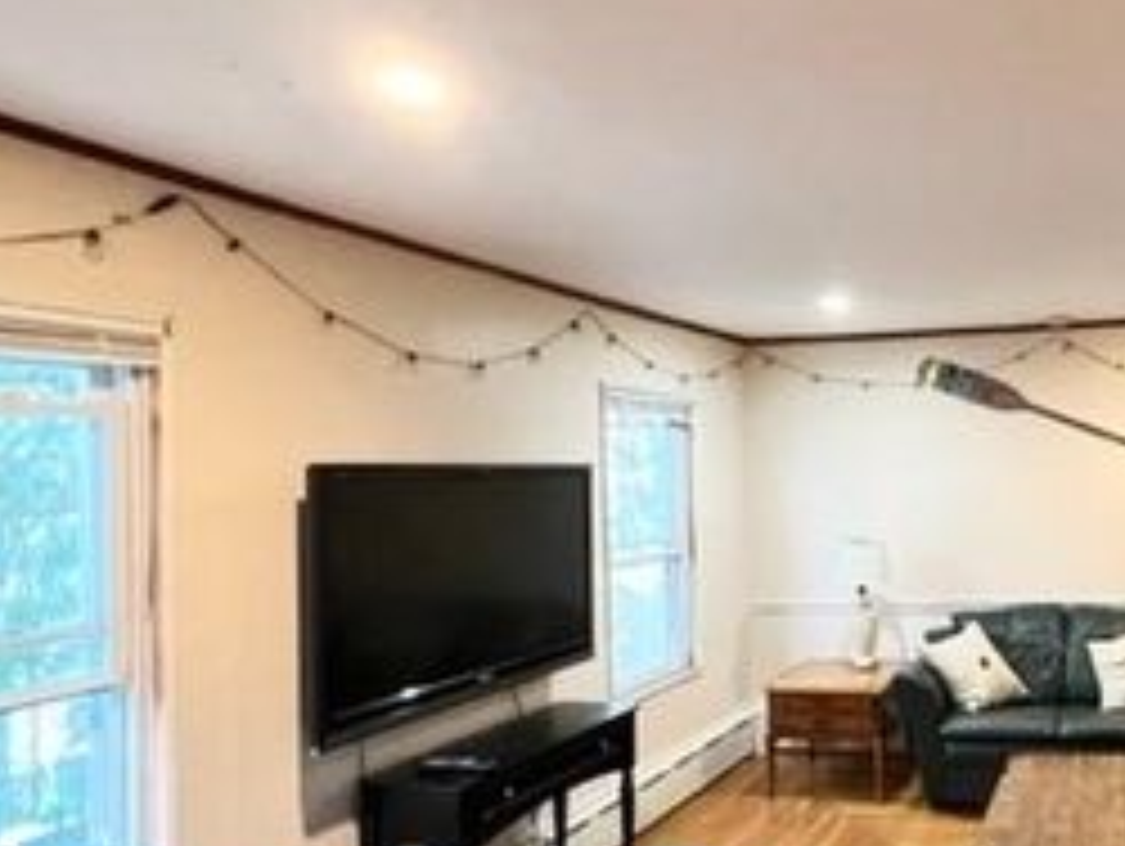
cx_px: 968
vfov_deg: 53.1
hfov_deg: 59.4
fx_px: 846
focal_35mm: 26
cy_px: 457
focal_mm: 1.57
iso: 500
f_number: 1.8
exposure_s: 1/60
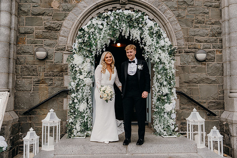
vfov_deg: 42.3
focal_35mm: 31
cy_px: 79
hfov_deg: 60.3
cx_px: 118
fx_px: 204
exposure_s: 1/250
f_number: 3.5
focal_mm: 31
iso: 125
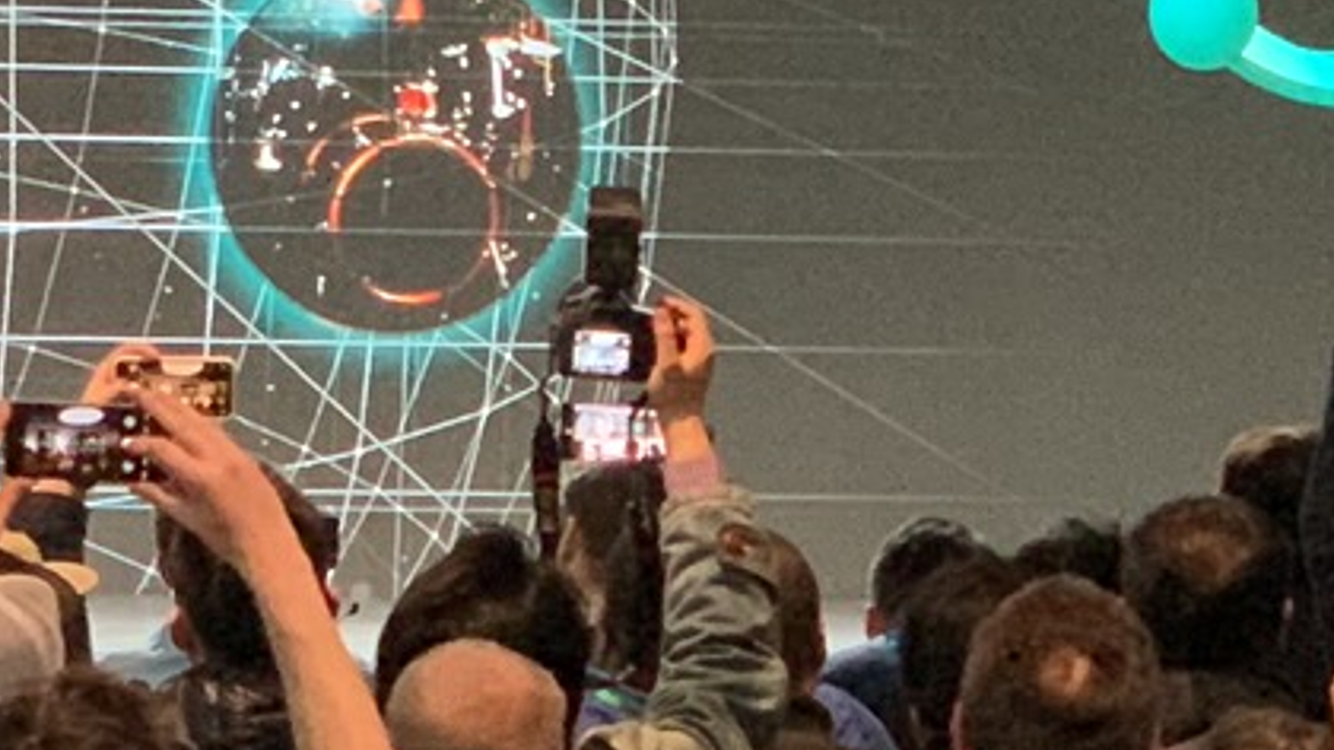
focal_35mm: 276
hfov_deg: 7.8
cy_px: -474
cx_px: 73
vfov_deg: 4.4
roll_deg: -1.2
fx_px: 9760
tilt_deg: +4.9
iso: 500
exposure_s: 1/60
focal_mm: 6
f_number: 2.4
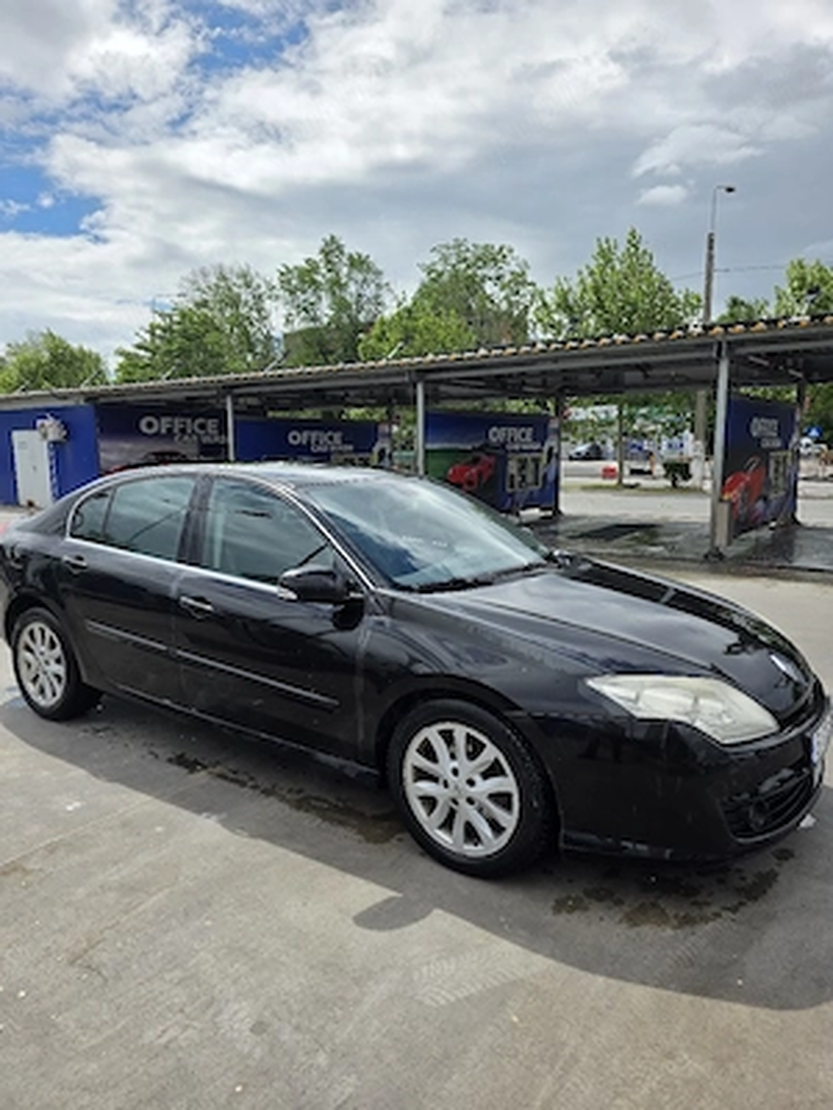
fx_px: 738
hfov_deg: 58.9
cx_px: 416
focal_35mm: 23
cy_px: 555
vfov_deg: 73.9
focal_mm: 6.3
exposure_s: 1/10000
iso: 64
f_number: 1.7
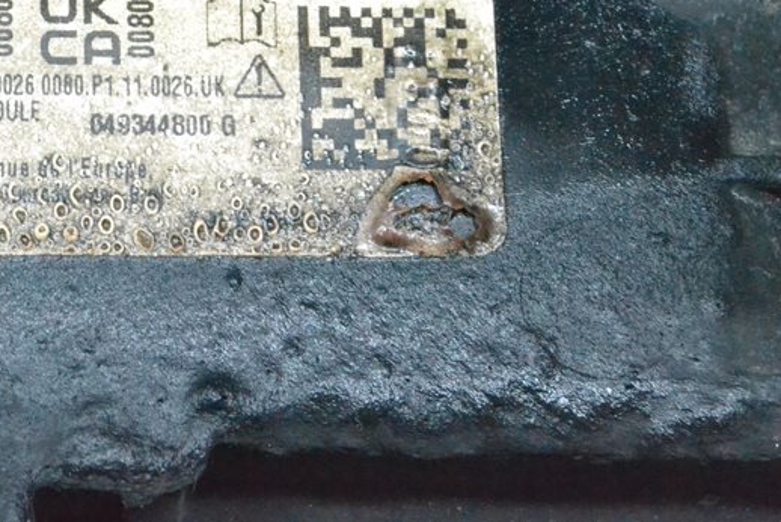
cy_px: 10
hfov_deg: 12.6
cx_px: 179
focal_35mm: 163
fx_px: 3538
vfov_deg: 8.4
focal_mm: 55
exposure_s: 1/50
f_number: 13
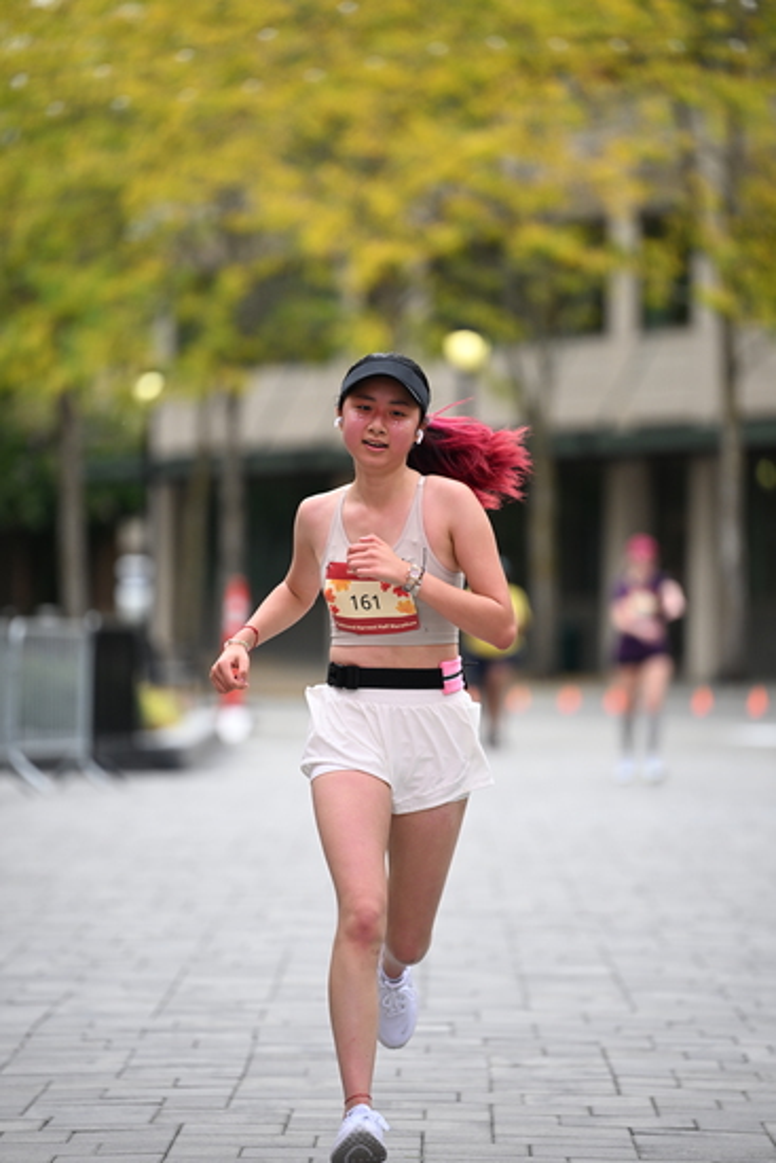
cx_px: 388
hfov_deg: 7.0
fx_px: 6301
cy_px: 582
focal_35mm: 195
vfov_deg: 10.5
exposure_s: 1/2500
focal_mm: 195
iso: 640
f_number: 2.8
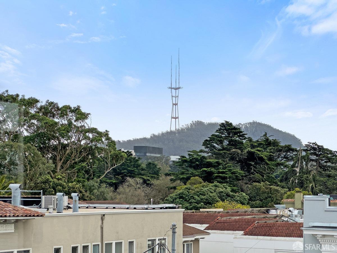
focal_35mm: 77
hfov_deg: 25.3
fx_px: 750
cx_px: 168
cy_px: 126
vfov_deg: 19.1
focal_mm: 9
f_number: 2.8
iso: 32
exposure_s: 1/420
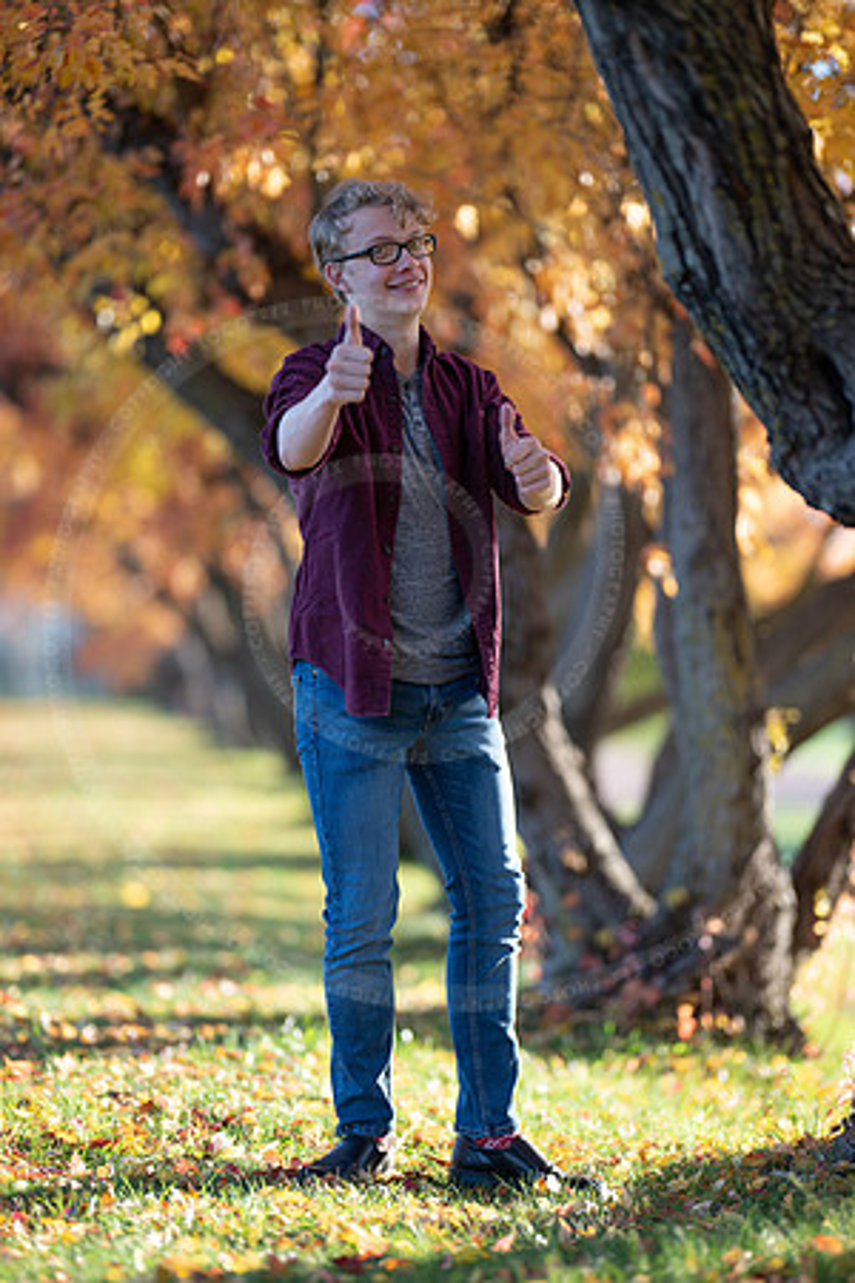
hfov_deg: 16.1
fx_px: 3028
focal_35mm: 85
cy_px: 642
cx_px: 428
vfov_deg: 23.9
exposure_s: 1/640
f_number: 1.2
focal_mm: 85
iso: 80
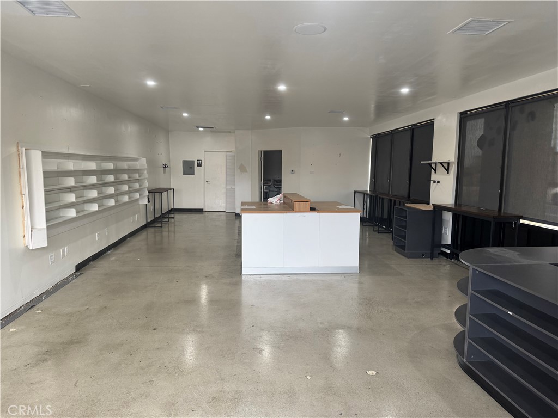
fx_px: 387
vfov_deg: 56.8
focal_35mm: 24
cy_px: 209
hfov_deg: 71.6
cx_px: 279
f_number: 1.78
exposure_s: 1/120
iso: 160
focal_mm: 6.76
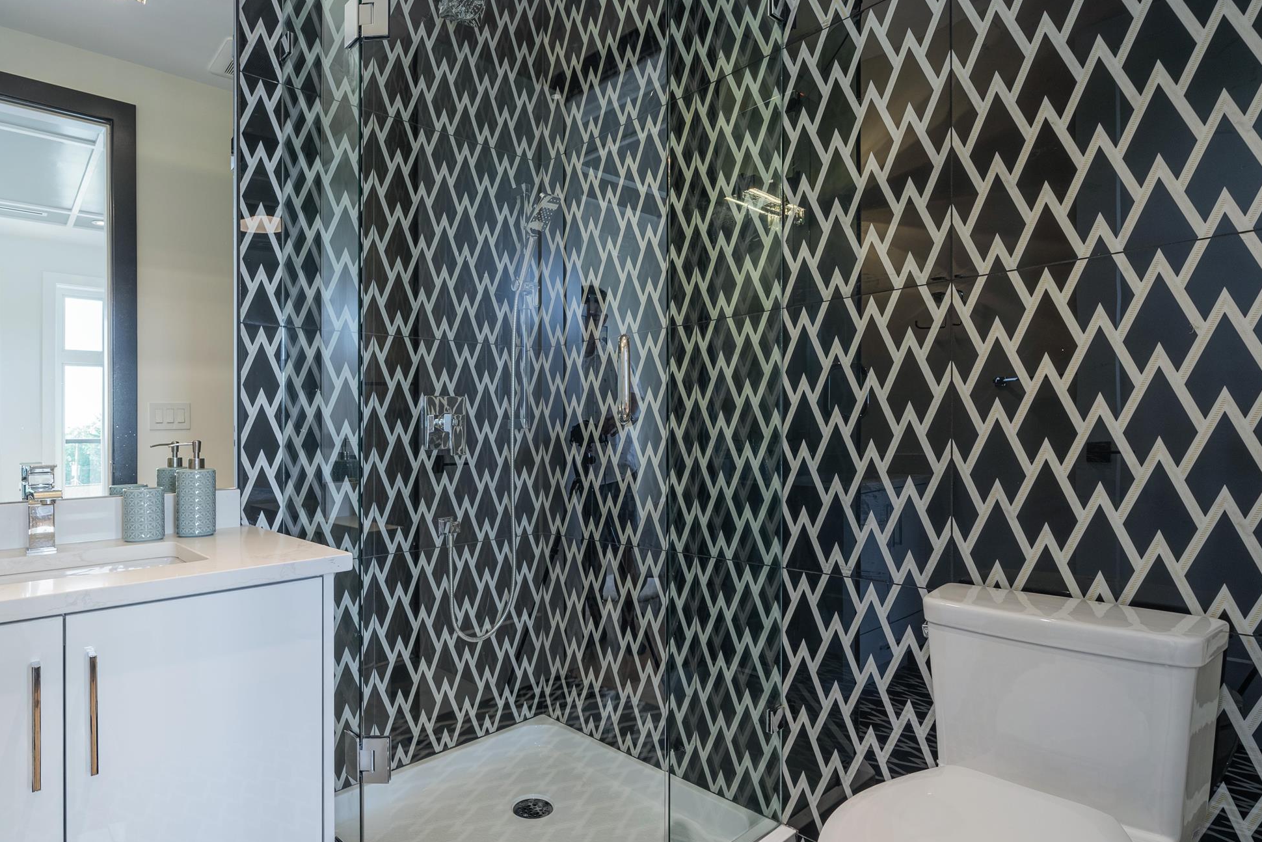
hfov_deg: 86.2
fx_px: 666
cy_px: 413
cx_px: 530
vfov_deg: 64.6
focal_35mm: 19
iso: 100
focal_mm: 12
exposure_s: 1/30
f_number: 6.3
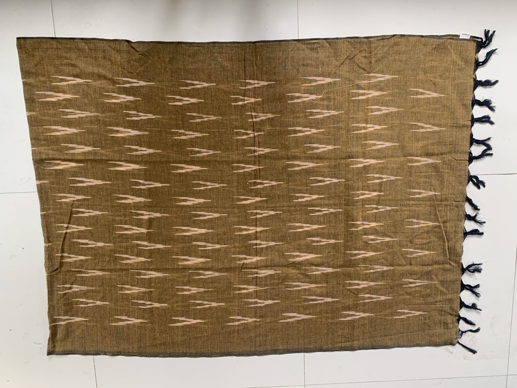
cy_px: 195
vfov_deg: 51.4
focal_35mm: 27
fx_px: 403
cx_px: 262
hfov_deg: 65.3
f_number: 1.8
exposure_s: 1/117
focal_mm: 4.25
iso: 100
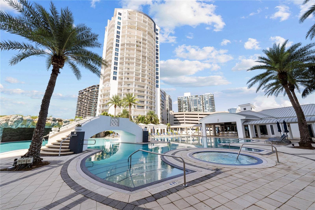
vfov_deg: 85.5
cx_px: 158
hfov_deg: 108.3
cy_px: 105
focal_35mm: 13
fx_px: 114
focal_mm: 13
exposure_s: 1/160
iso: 80
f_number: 10
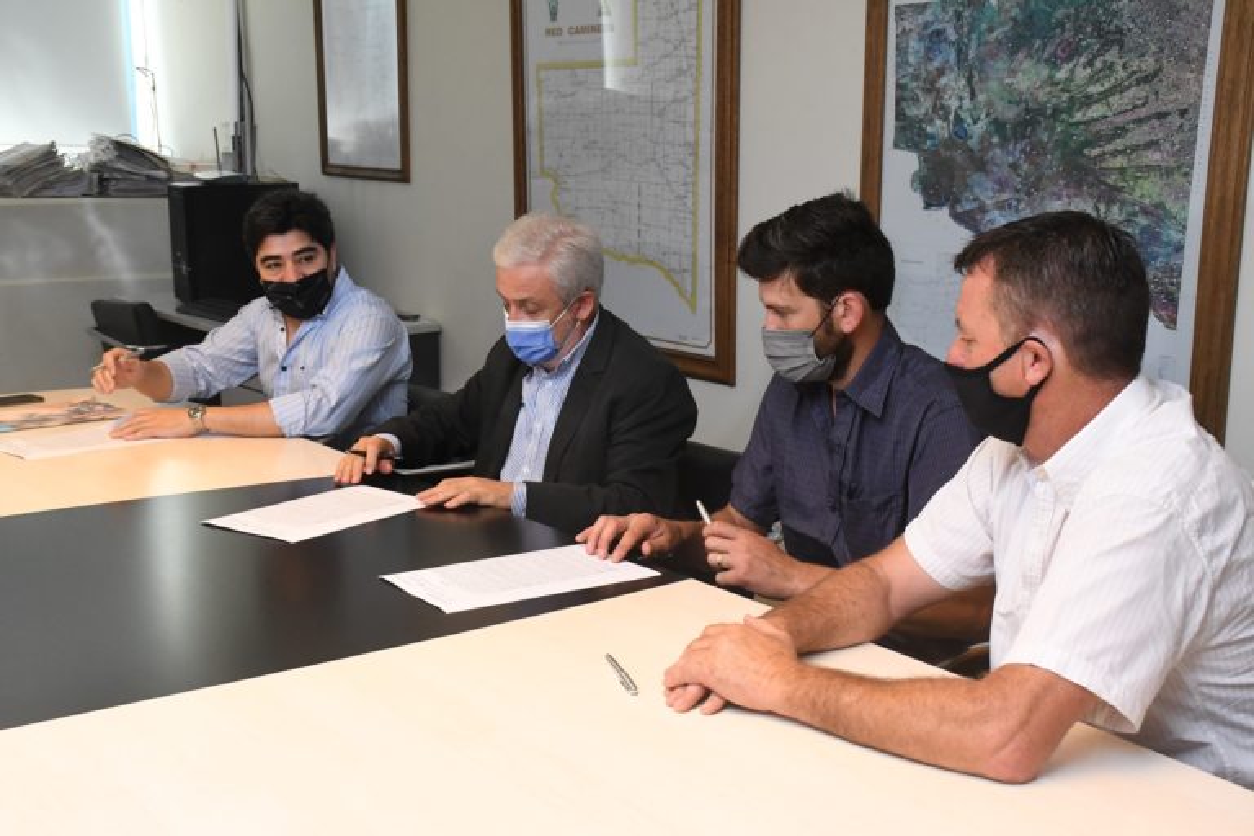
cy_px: 418
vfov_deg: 28.1
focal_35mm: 48
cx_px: 627
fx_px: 1672
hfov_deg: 41.1
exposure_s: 1/250
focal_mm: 32
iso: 3200
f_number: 8
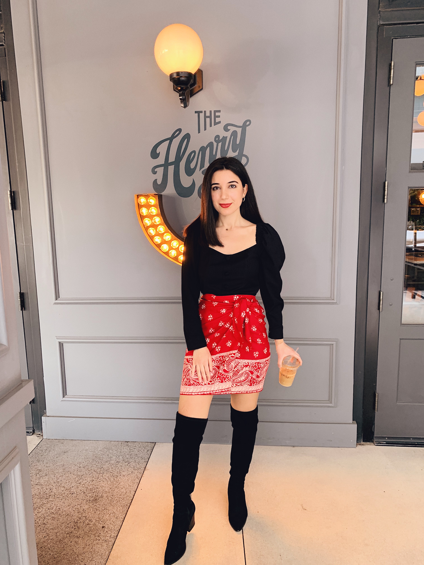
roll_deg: +1.0
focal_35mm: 26
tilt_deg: -8.2
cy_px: 282
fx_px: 425
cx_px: 212
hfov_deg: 53.1
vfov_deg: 67.3
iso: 125
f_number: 1.8
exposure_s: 1/60
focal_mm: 4.25
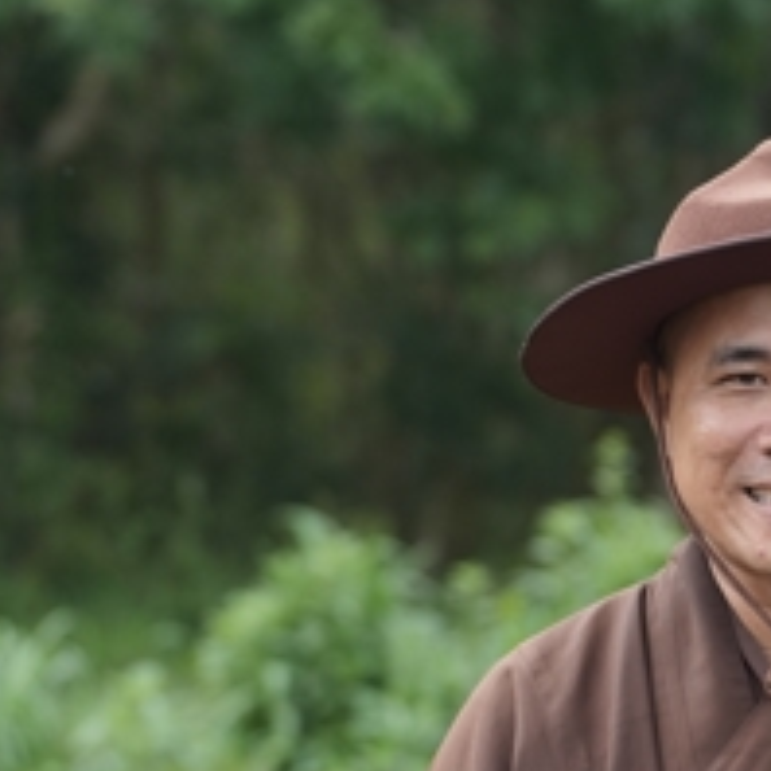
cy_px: 450
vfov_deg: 9.1
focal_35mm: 192
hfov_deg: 9.0
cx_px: 942
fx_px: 4838
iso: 400
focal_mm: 69
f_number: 3.2
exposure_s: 1/1000
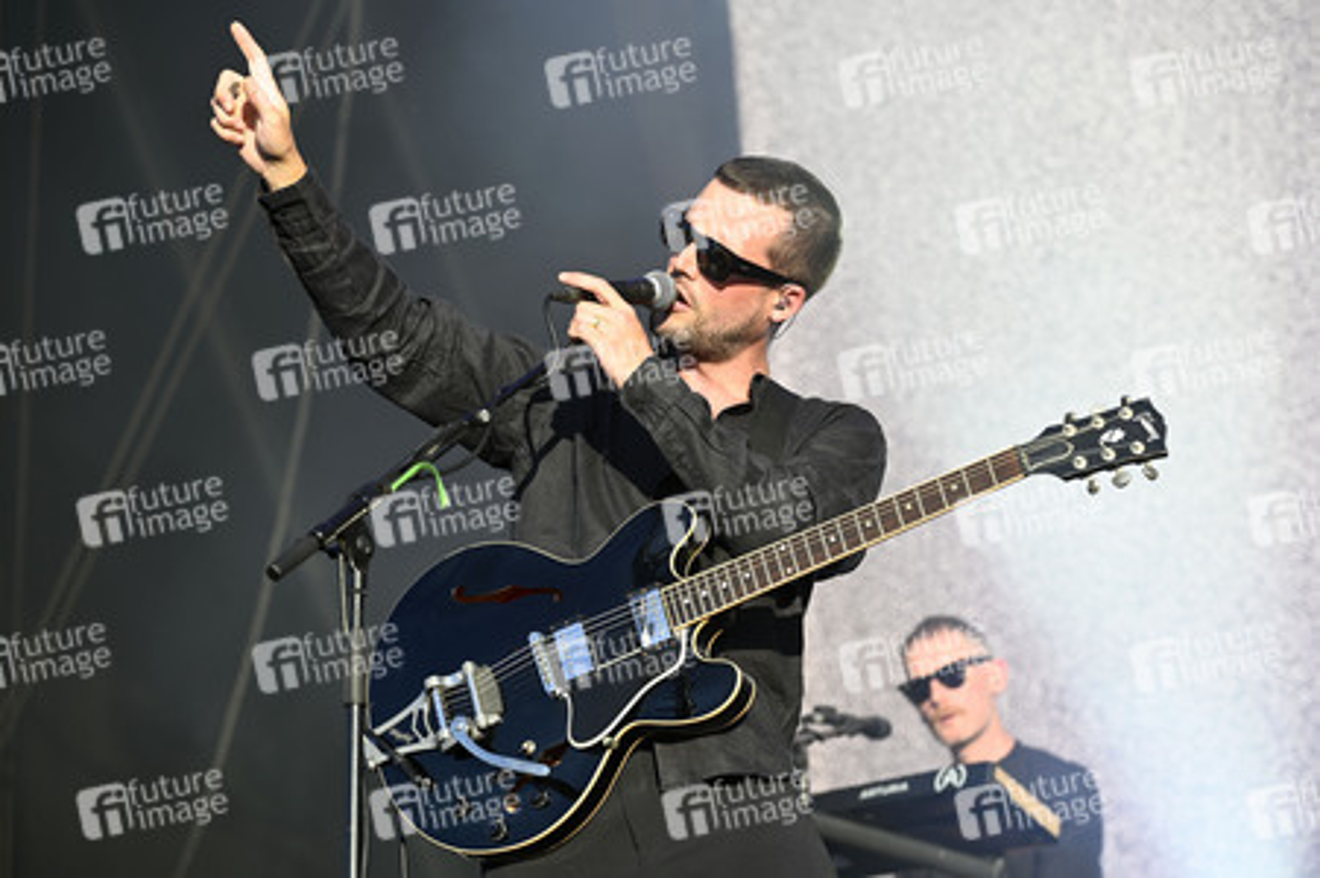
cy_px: 439
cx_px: 660
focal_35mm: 130
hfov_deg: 15.8
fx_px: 4763
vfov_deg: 10.5
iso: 200
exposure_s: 1/500
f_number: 5
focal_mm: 130
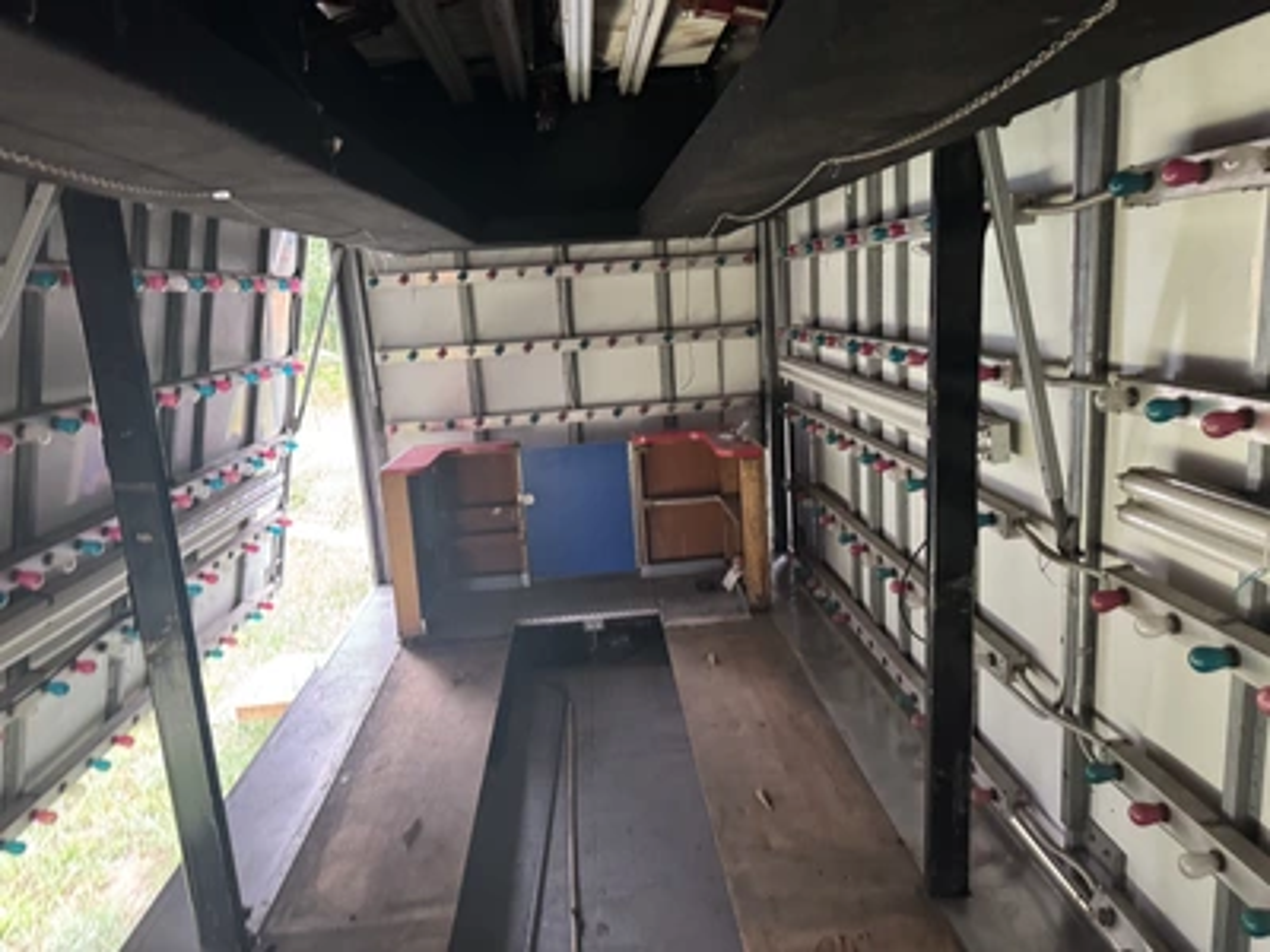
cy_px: 476
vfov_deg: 56.8
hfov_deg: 71.6
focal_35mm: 24
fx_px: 881
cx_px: 635
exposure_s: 1/60
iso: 640
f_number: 1.78
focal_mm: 6.76
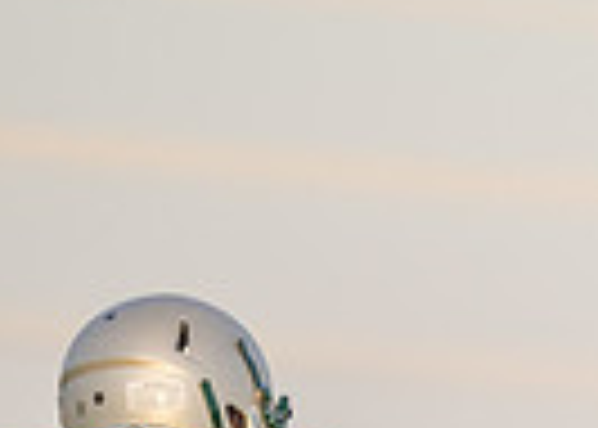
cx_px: 1660
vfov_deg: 1.3
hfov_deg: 1.8
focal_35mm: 1108
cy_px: 941
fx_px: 18818
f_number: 2.8
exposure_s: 1/1250
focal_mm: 200
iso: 250
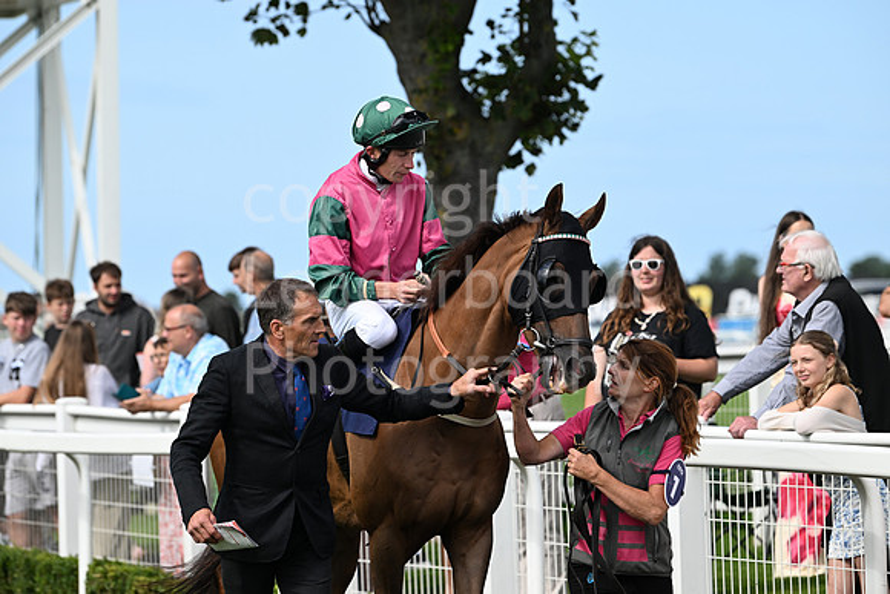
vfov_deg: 6.9
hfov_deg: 10.3
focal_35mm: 200
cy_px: 297
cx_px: 445
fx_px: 4945
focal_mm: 200
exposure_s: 1/2500
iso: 500
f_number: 5
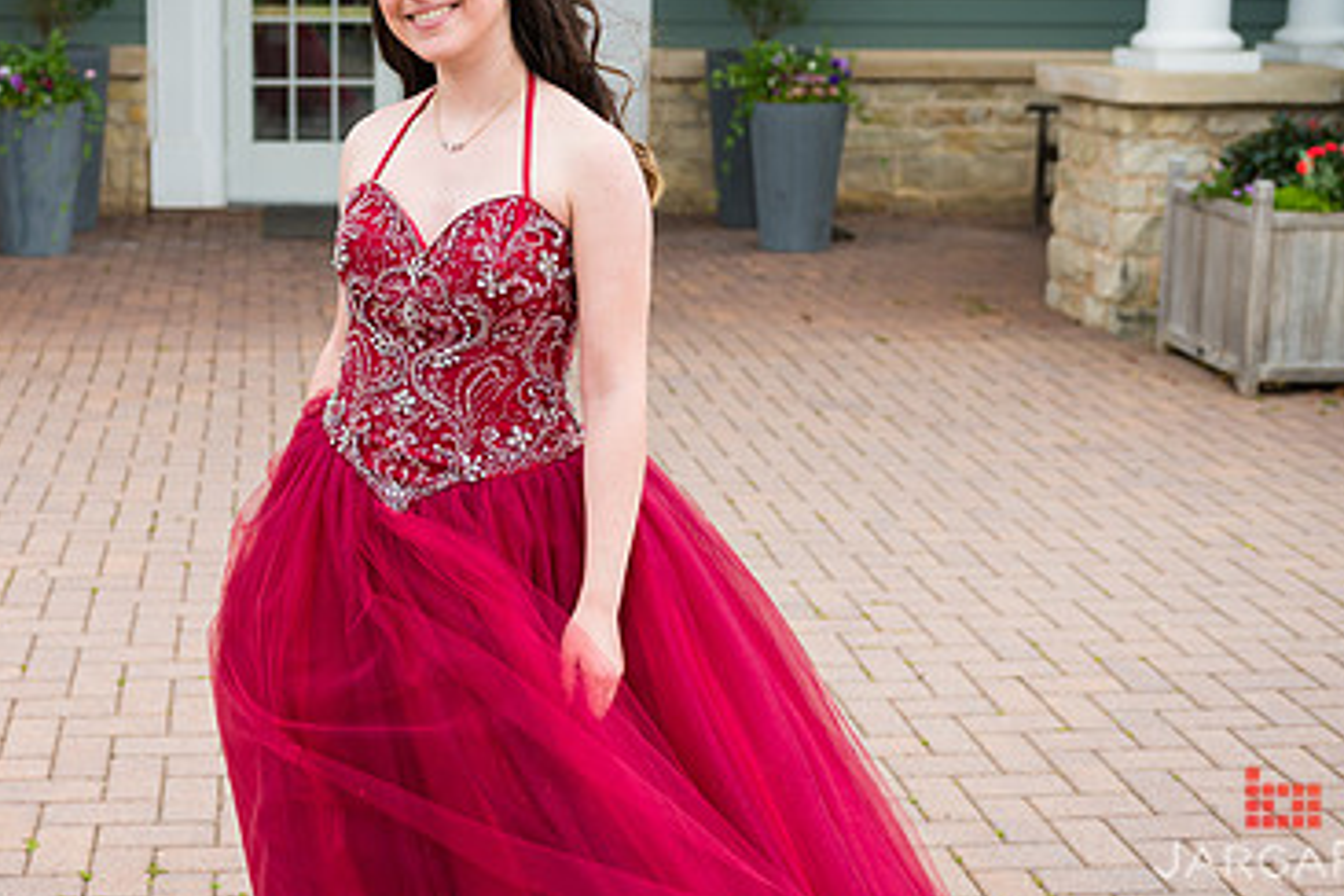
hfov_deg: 34.7
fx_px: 2128
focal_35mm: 57
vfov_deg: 23.6
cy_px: 250
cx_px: 441
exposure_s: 1/800
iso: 200
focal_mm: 36
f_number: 4
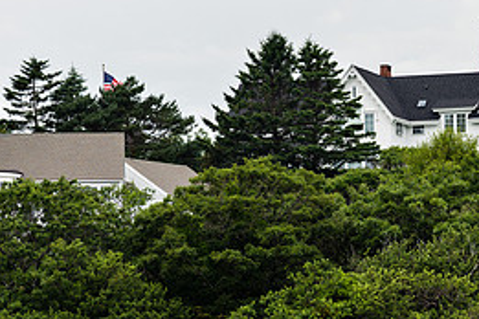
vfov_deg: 5.6
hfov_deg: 8.4
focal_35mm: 244
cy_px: 107
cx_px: 371
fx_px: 3246
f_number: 8
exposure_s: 1/125
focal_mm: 110
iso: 80
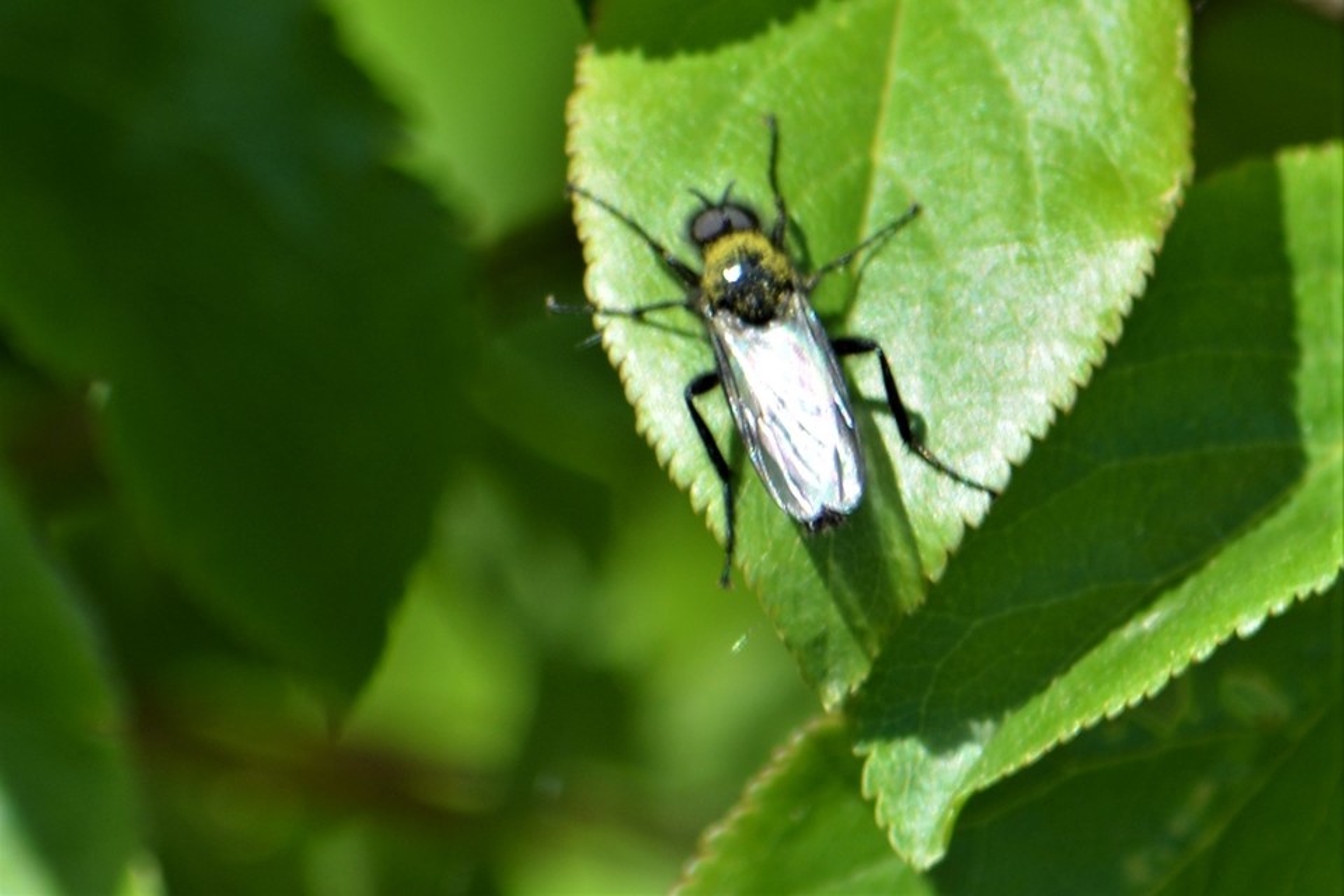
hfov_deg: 4.6
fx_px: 16799
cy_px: 448
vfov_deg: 3.1
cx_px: 672
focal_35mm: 450
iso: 100
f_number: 8
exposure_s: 1/125
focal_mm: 300
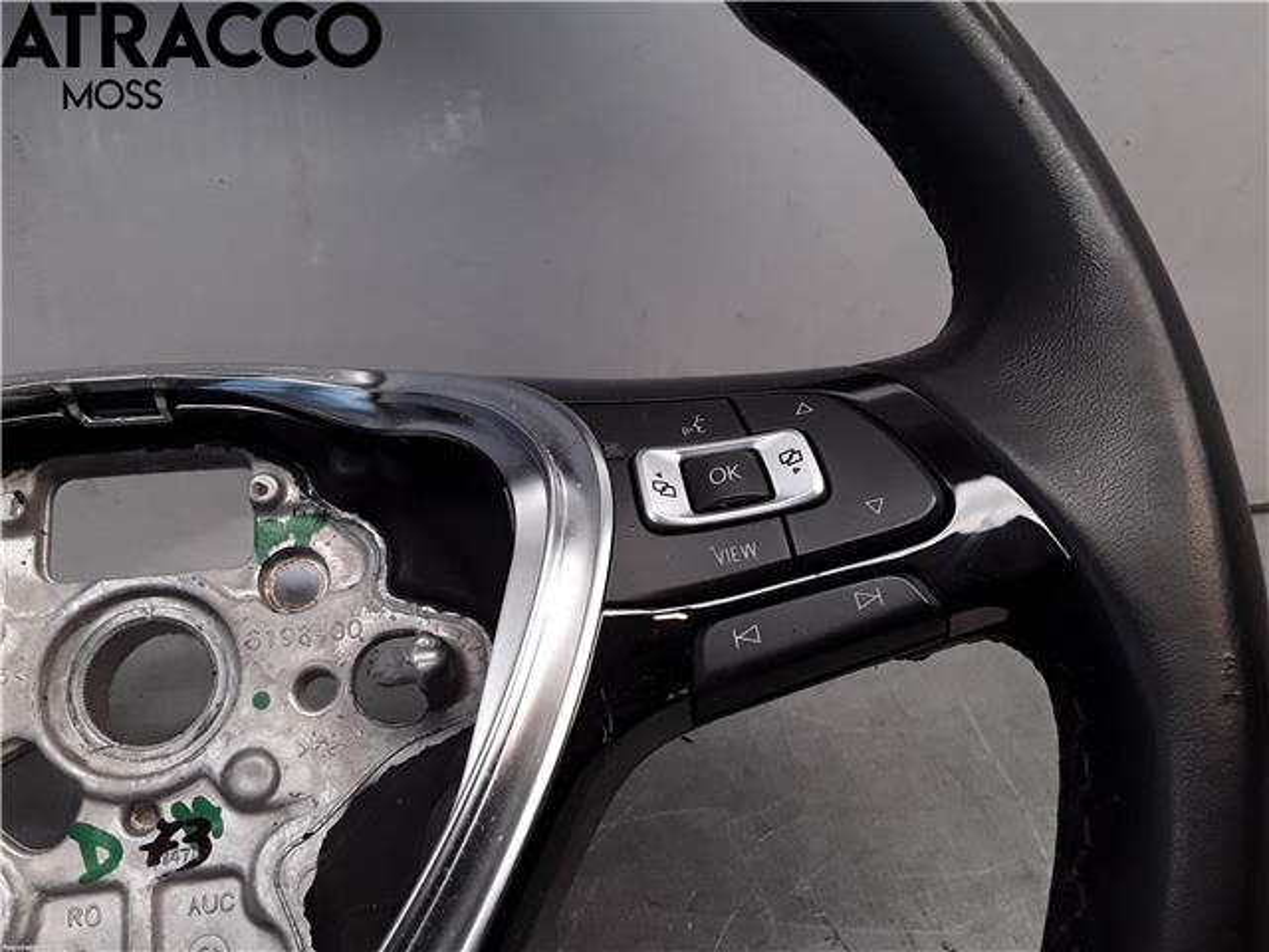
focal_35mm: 28
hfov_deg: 63.4
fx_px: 1026
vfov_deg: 49.7
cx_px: 634
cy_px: 476
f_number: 1.9
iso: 100
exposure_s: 1/177
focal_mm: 2.91
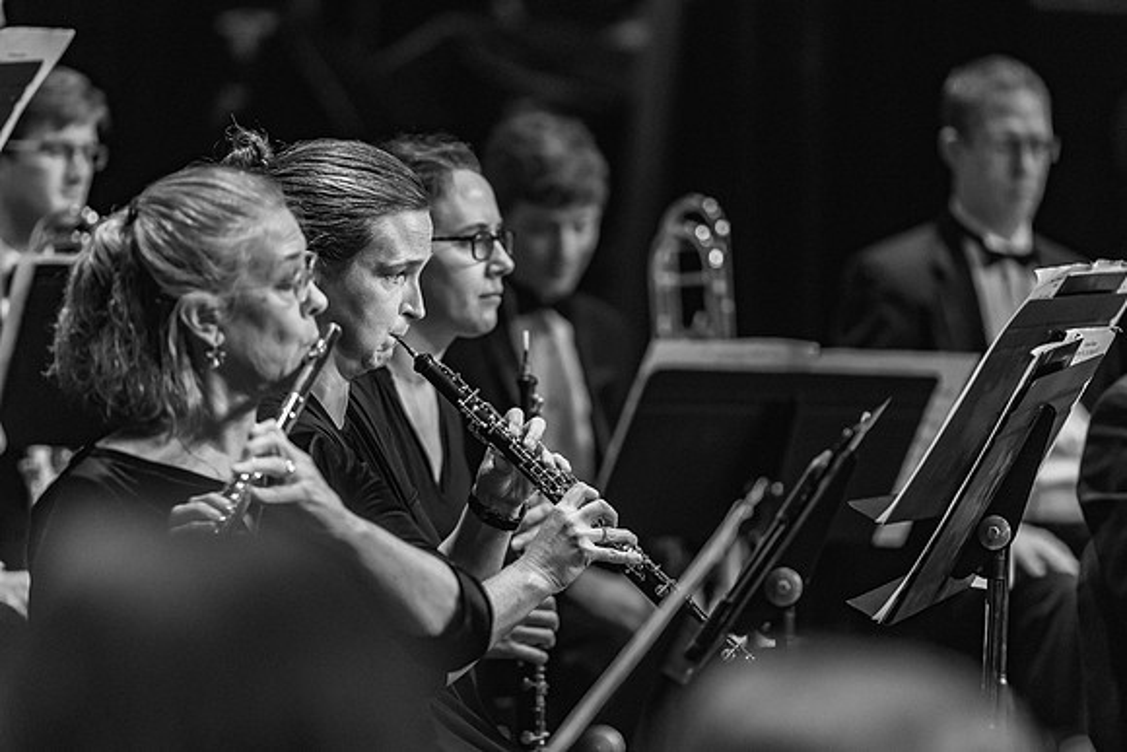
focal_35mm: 280
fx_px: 8767
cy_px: 376
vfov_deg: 4.9
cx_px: 564
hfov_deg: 7.4
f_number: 4
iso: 5000
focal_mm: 280
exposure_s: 1/250
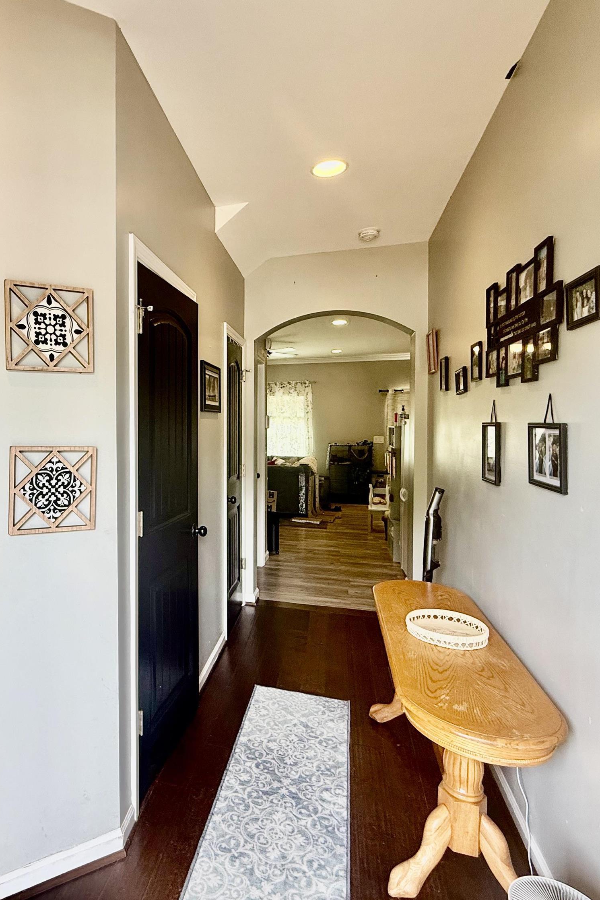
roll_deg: -0.6
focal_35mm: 20
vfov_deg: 84.0
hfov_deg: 59.7
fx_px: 500
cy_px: 437
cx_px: 177
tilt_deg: -0.7
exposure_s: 1/120
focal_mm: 2.22
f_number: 2.2
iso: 125
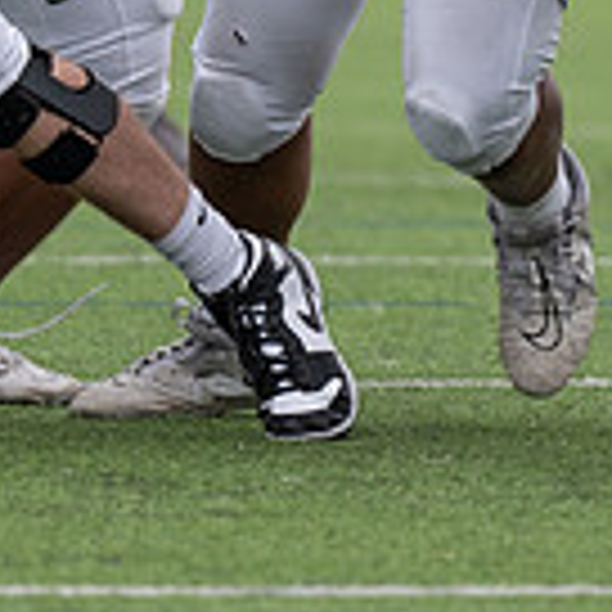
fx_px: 14422
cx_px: 553
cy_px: 57
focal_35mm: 721
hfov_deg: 2.4
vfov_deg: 2.4
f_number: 2.8
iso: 250
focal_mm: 139
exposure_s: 1/1250
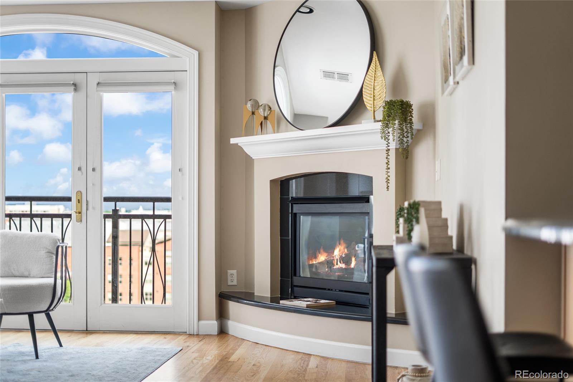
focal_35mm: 50
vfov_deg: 27.0
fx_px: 796
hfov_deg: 39.6
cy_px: 191
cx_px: 286
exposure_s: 1/50
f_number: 1.8
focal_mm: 50
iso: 100
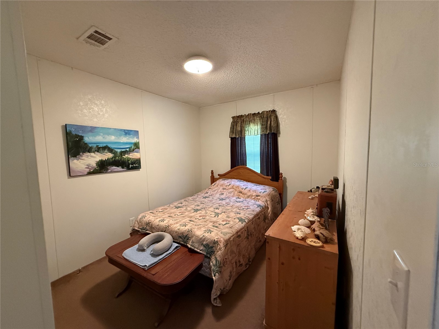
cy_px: 164
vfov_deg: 85.7
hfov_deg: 102.1
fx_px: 178
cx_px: 220
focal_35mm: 14
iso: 640
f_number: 2.2
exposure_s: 1/60
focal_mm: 2.22
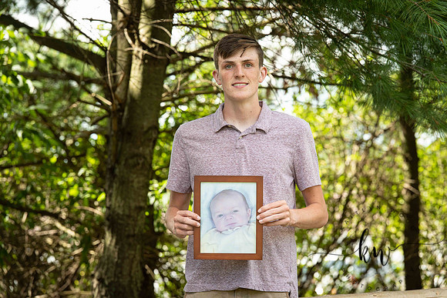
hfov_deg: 11.7
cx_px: 224
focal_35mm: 175
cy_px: 149
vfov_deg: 7.9
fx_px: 2173
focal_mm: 175
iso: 400
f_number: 6.3
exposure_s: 1/200
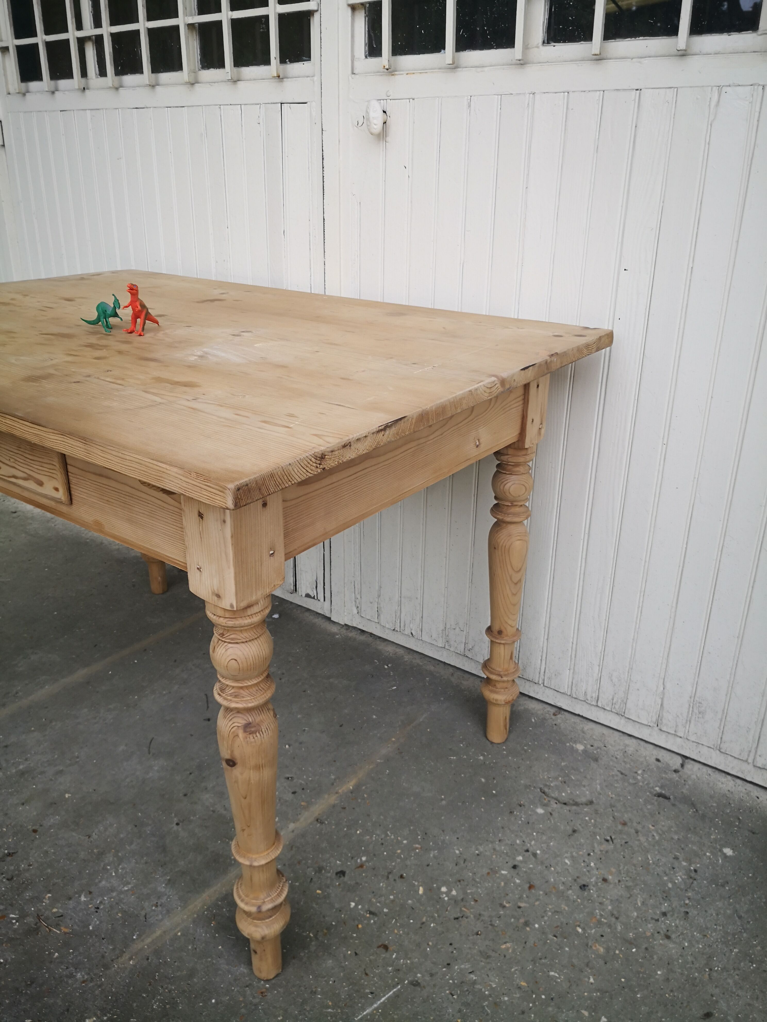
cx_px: 384
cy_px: 511
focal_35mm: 27
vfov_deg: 65.3
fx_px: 798
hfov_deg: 51.4
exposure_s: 1/127
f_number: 1.6
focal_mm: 3.95
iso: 50
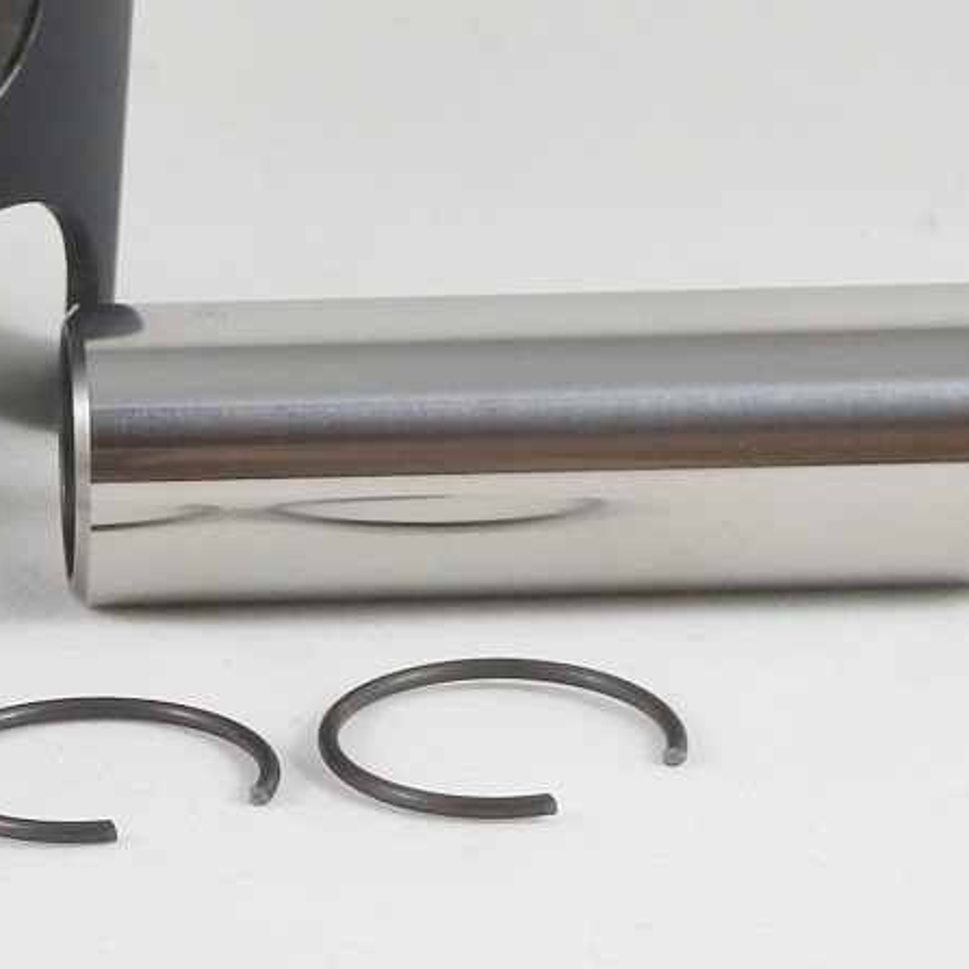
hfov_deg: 10.8
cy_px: 9
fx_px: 4972
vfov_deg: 11.0
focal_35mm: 157
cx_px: -393
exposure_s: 1/125
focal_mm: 16.8
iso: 560
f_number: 4.5
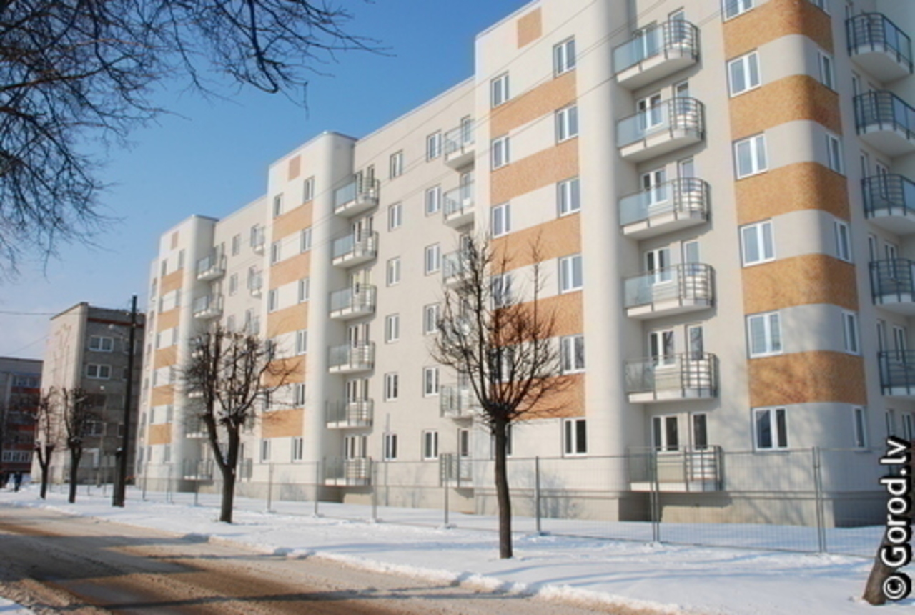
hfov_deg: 61.8
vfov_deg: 43.8
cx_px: 458
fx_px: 764
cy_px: 308
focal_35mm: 30
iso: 125
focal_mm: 20
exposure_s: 1/60
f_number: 19
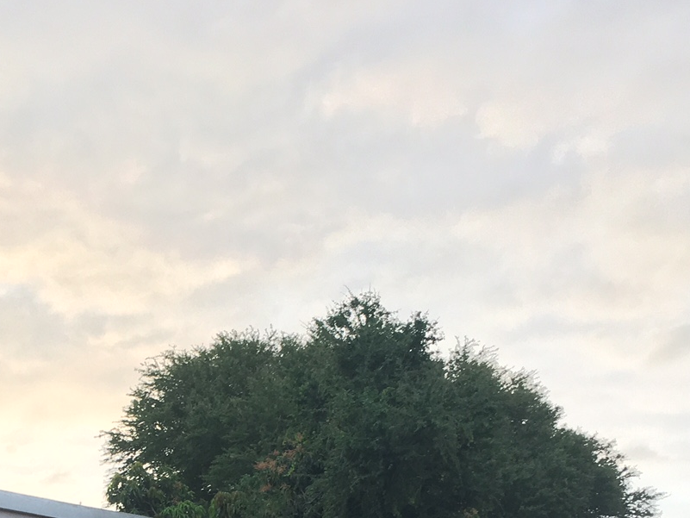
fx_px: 1455
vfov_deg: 19.0
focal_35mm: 73
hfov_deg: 26.2
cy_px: 633
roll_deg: -0.8
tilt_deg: +5.4
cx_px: 132
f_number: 2.2
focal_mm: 4.15
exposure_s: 1/50
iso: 25
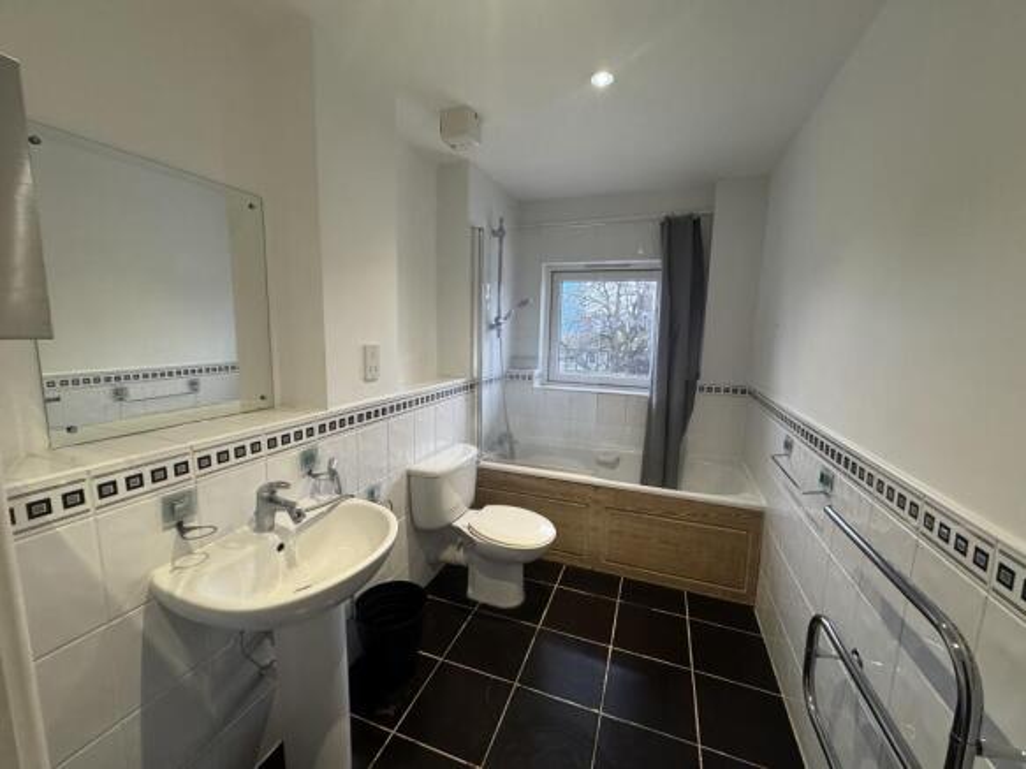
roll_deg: -1.1
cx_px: 513
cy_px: 384
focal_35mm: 14
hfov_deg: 102.1
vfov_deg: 85.7
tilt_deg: -6.9
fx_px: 415
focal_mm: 2.22
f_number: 2.2
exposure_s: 1/99
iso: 320
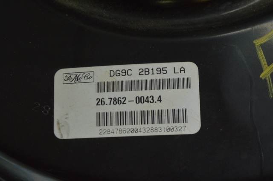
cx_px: 136
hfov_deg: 24.6
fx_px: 625
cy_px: 90
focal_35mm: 82
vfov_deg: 16.5
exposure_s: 1/60
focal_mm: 55
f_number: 5.6
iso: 400
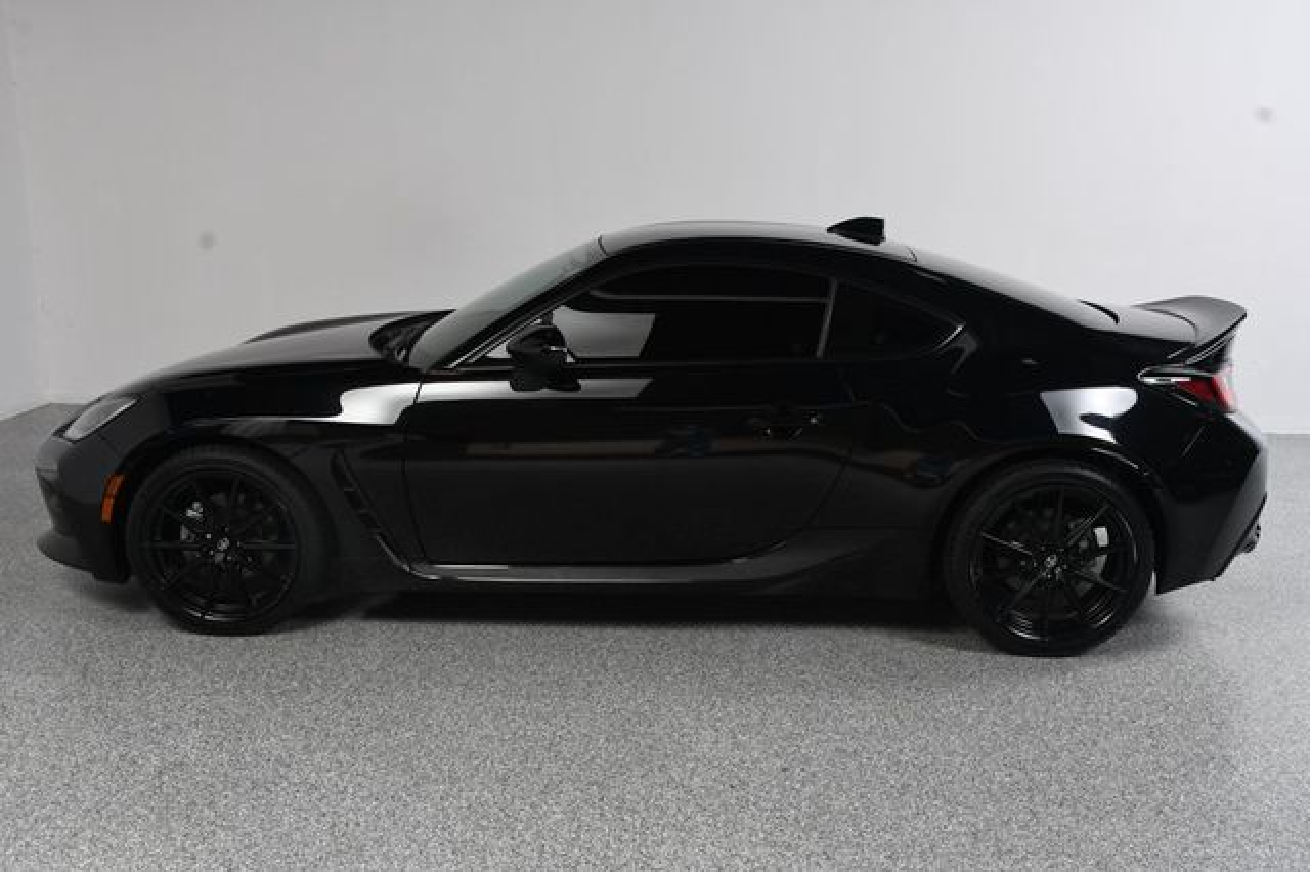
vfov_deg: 36.8
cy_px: 436
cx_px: 655
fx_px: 1309
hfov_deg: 53.2
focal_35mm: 36
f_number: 10
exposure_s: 1/160
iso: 100
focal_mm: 24
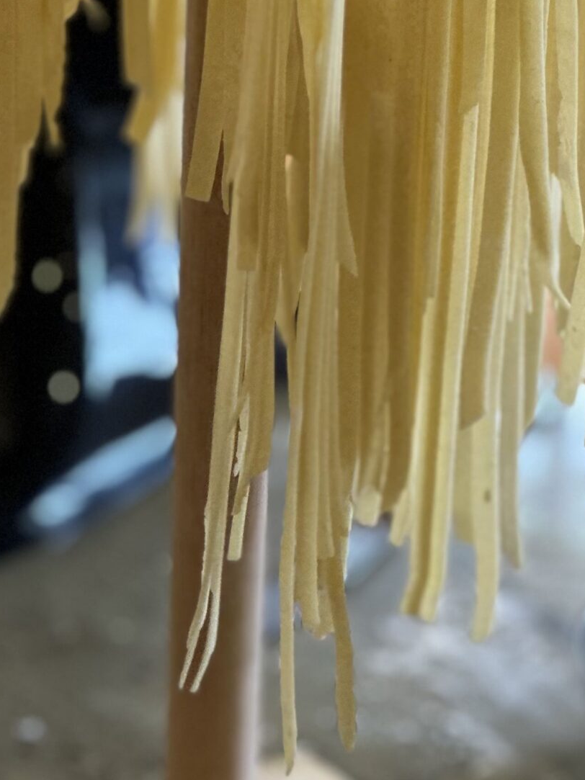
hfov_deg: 8.2
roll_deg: -1.8
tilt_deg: -23.1
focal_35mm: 182
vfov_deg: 10.9
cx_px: 227
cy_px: 354
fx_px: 4102
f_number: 2.8
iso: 125
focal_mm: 9
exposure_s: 1/40
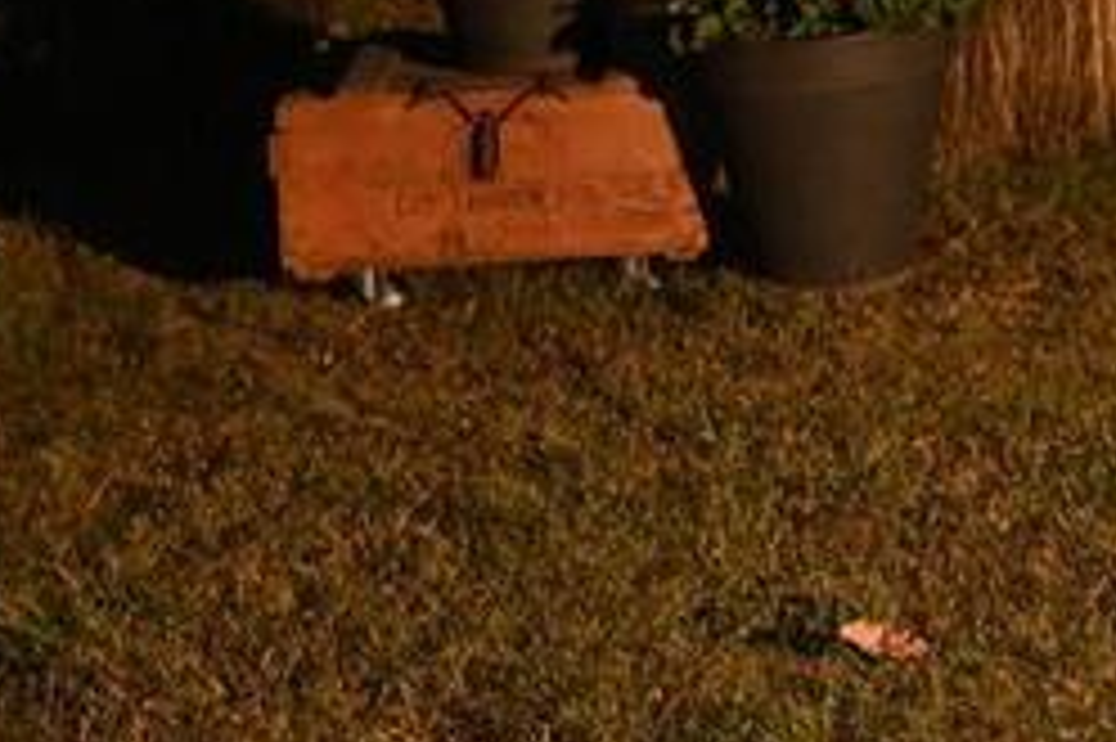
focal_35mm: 160
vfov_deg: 8.2
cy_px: -708
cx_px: 1732
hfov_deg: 12.2
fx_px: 4957
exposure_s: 1/60
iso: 4000
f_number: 4
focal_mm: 40
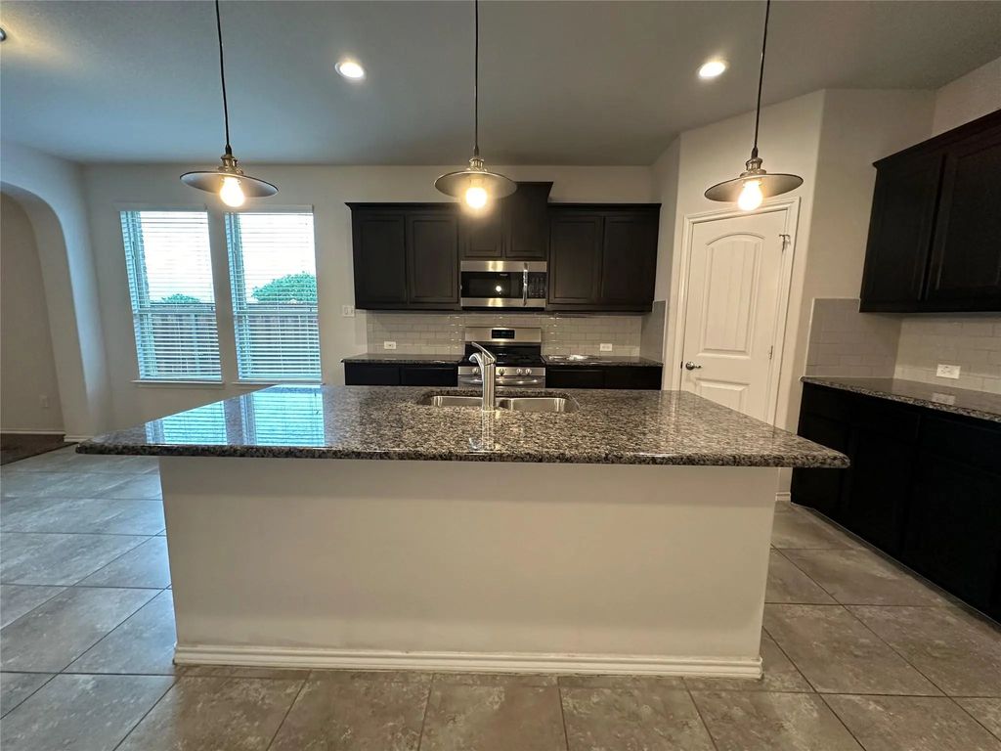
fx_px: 405
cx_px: 500
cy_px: 376
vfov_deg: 85.7
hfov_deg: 102.1
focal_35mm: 14
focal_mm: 2.22
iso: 320
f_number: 2.2
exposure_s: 1/60
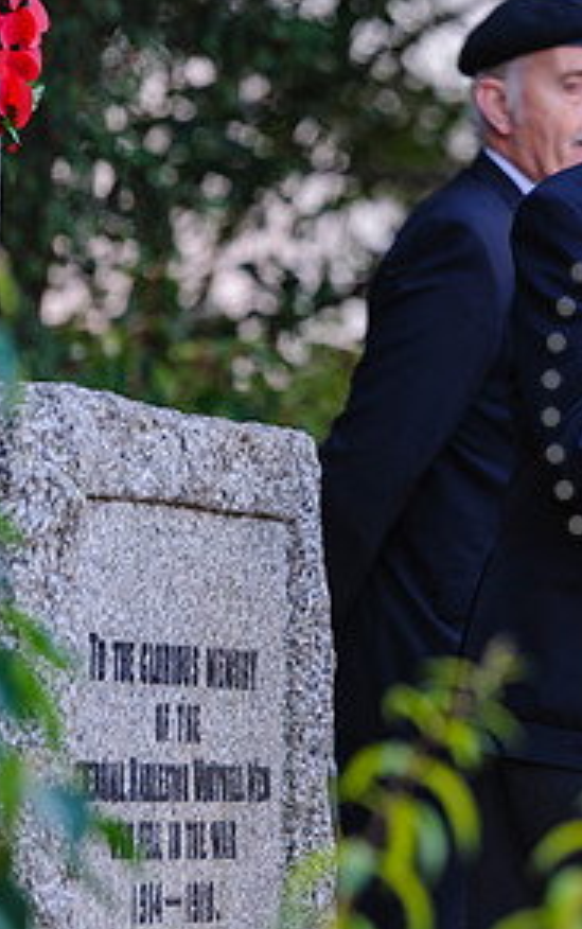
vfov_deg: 5.6
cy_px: 398
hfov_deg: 3.5
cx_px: 956
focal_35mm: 373
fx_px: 9447
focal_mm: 165
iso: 800
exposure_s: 1/500
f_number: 4
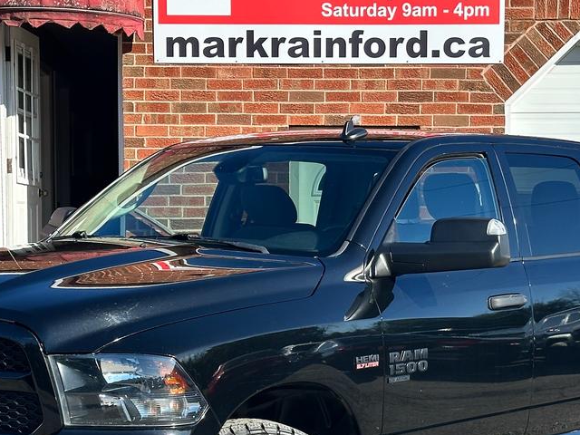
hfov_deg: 20.4
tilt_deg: -3.5
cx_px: 306
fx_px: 1609
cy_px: 346
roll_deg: +0.2
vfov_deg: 15.3
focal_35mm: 96
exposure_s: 1/1783
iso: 64
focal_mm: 6.86
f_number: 1.78
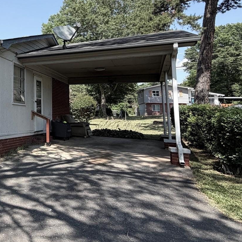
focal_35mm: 31
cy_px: 84
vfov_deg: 51.7
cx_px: -30
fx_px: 245
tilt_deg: +8.0
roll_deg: -2.0
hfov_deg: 41.0
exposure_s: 1/631
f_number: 2.2
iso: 40
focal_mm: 2.22
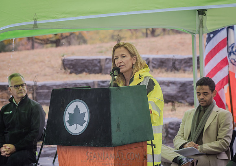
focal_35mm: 129
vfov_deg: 11.0
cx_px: 128
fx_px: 860
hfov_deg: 15.6
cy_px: 81
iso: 640
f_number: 5.6
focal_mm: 120
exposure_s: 1/250
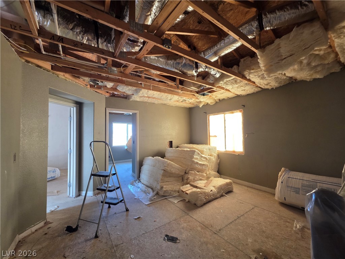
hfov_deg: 106.2
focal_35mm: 13
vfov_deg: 89.9
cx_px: 172
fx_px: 130
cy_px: 130
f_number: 1.9
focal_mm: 2.2
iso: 200
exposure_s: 1/60
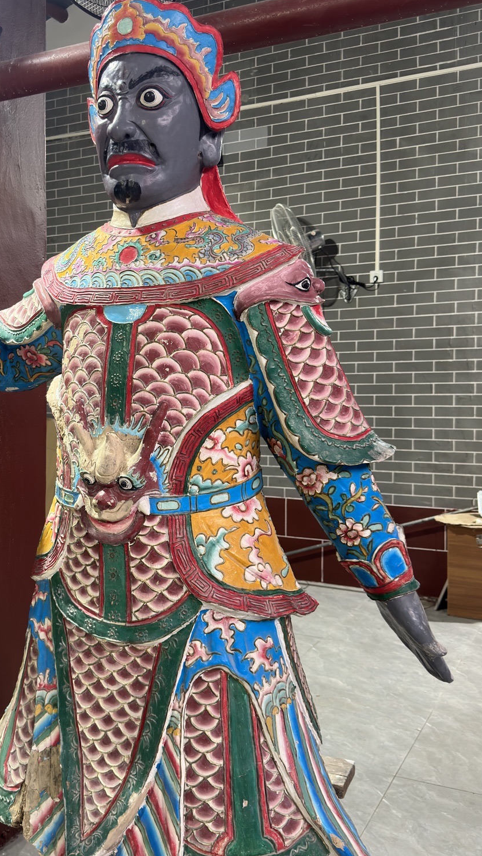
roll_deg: -0.4
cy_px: 409
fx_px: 818
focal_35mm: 36
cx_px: 163
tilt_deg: -0.7
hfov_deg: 32.6
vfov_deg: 55.3
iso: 250
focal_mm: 6.86
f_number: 1.78
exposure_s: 1/50
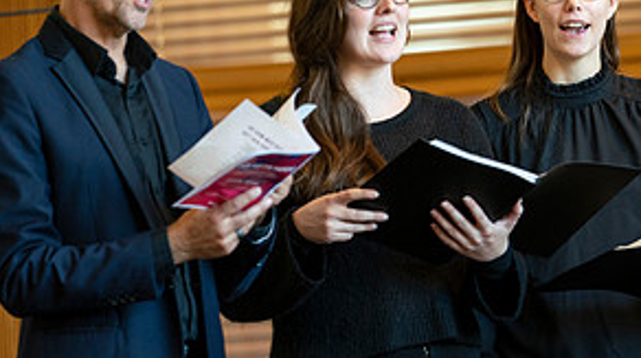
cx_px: 539
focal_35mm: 441
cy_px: 7
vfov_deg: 2.7
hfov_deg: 4.9
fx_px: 7482
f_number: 2.8
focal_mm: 200
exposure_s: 1/160
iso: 1600
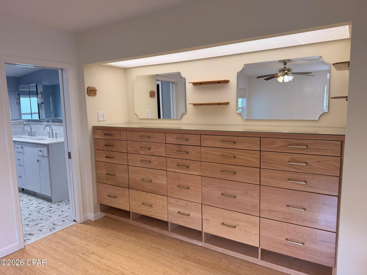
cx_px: 184
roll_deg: +1.9
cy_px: 138
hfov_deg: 71.6
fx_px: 254
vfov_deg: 56.8
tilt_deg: -7.4
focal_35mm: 24
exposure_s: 1/120
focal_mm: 6.76
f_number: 1.78
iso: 125
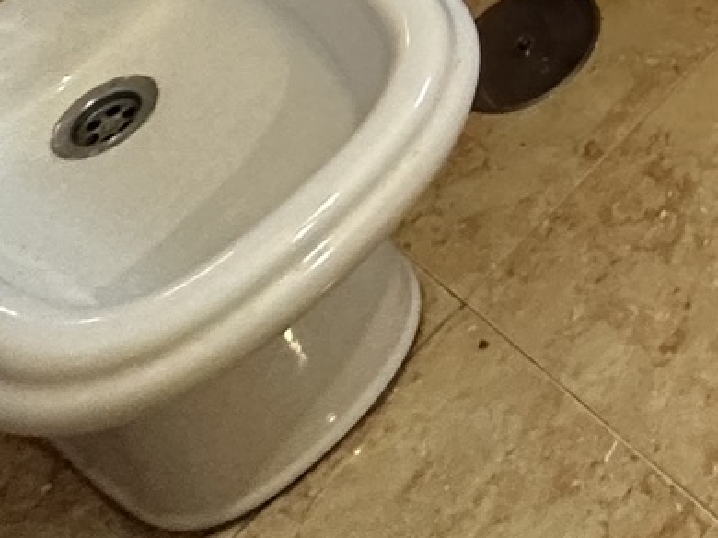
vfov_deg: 14.1
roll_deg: -3.1
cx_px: 1311
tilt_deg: -25.1
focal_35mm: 69
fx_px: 1430
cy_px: -778
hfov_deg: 20.0
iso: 320
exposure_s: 1/60
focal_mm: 2.22
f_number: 2.2
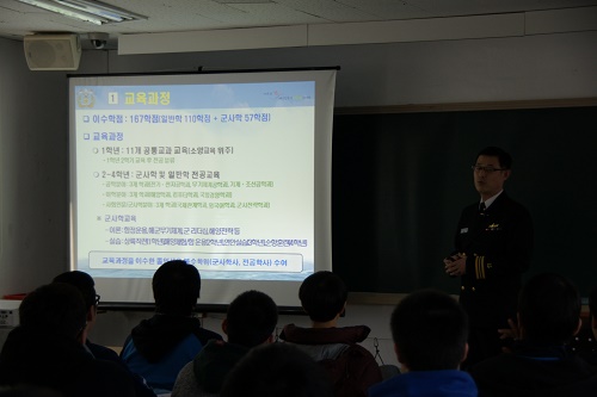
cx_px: 298
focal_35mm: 82
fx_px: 1368
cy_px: 198
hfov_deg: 24.6
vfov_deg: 16.5
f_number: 5
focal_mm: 55
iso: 250
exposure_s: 1/100
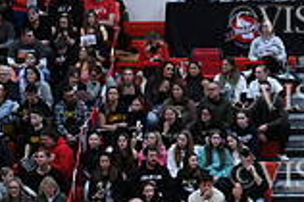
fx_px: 2168
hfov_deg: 7.8
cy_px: 368
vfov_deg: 5.3
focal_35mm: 257
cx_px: 508
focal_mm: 70
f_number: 4
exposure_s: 1/400
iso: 4000
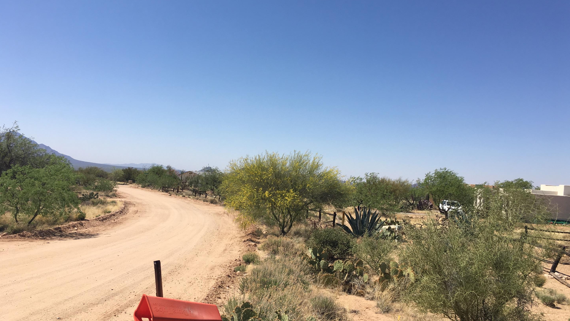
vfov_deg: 35.6
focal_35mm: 33
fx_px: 499
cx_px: 290
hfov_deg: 59.5
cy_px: 163
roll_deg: -3.0
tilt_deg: +2.4
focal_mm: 4.15
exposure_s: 1/2481
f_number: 2.2
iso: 25
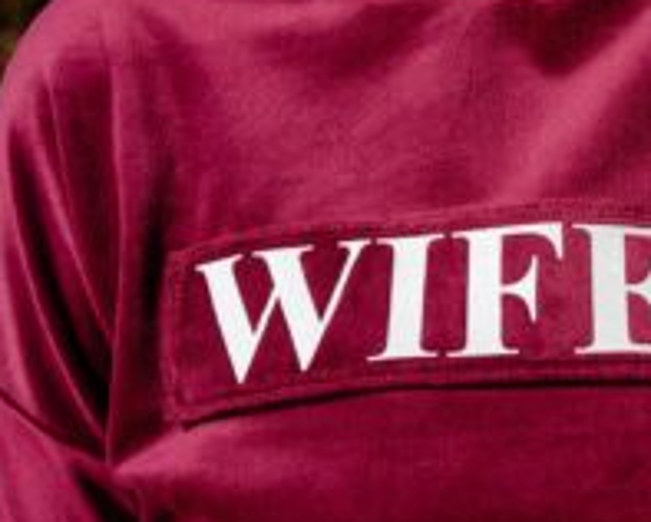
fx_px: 2295
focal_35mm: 119
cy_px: 152
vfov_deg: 13.0
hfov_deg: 15.9
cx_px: 595
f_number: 5.6
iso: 100
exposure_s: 1/640
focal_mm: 49
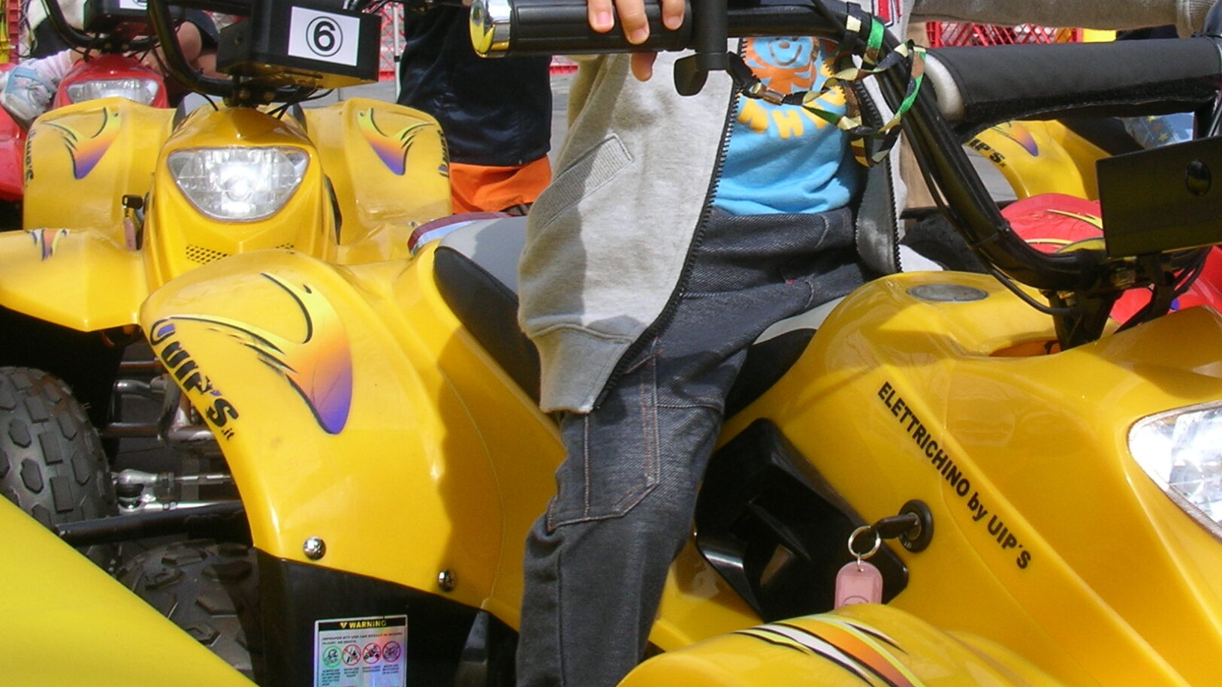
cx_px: 794
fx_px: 1944
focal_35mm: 60
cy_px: 98
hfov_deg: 34.6
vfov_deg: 19.7
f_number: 8.5
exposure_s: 1/80.2
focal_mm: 5.8
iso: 50
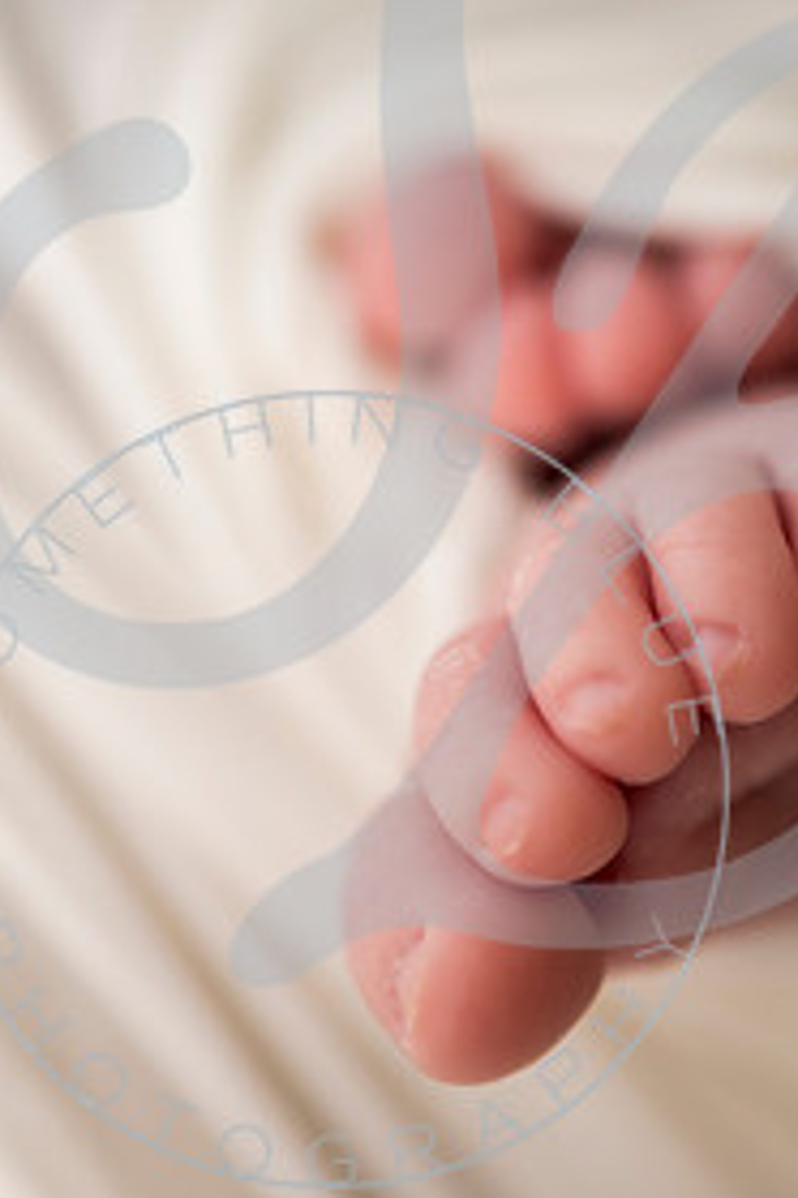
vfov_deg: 18.1
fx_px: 3757
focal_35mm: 113
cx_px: 523
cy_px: 464
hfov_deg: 12.1
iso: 100
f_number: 3.2
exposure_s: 1/125
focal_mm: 70
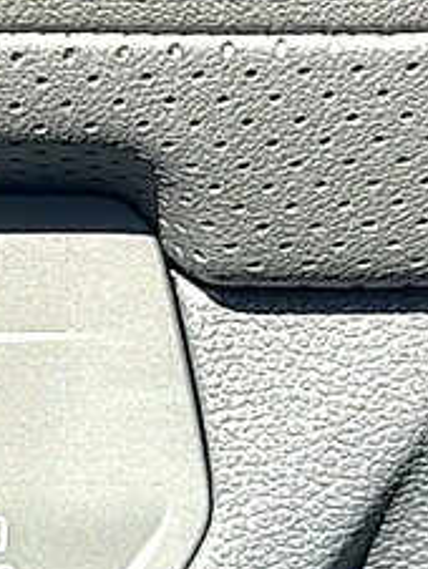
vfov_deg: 15.1
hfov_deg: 10.9
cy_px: 341
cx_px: -242
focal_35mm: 130
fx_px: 2139
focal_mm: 6.86
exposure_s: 1/206
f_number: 1.78
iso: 64
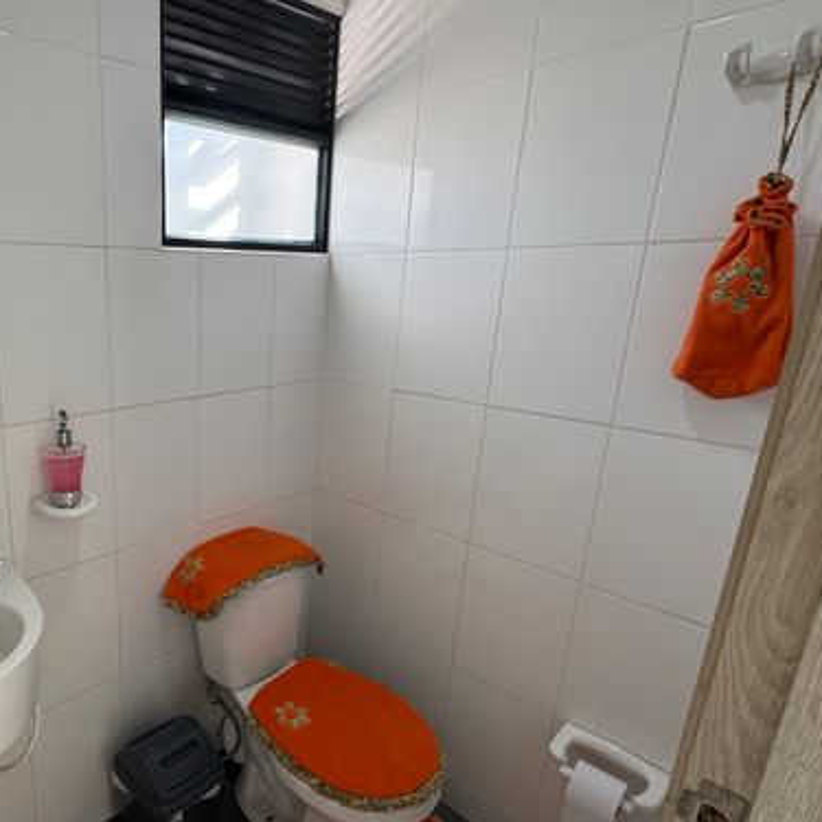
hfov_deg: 65.2
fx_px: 591
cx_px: 201
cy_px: 443
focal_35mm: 22
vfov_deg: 69.5
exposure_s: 1/99
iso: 80
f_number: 2.2
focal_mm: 2.22
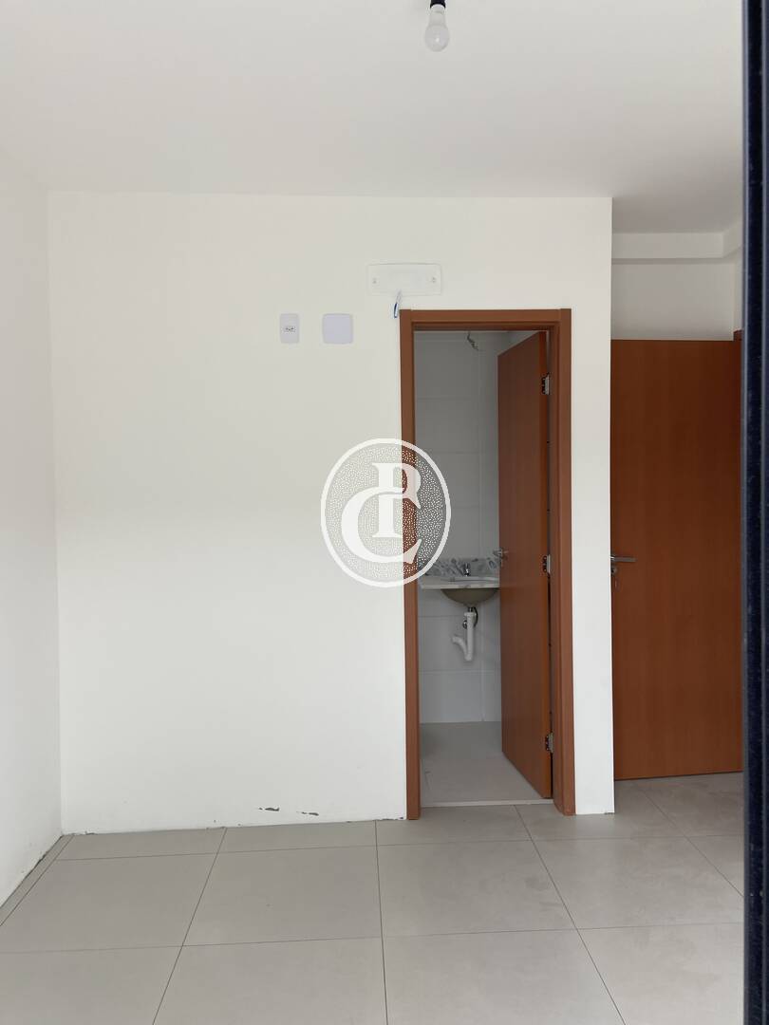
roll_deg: +1.3
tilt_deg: +0.4
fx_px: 770
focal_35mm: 26
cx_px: 384
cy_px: 512
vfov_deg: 67.3
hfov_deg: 53.1
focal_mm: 4.25
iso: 40
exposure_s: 1/121
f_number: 1.8
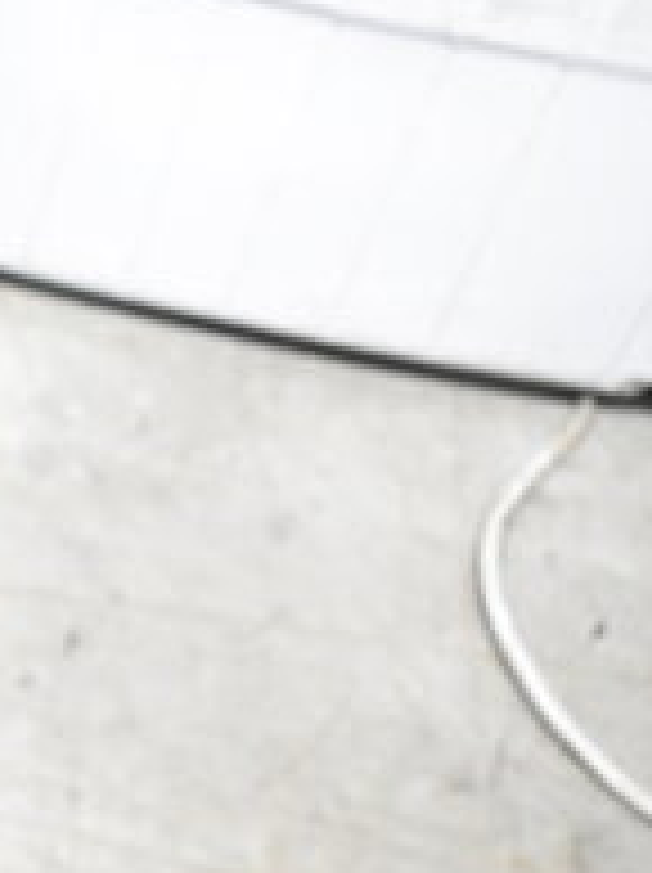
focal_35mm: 105
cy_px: 682
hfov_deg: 12.6
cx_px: -616
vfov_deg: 18.7
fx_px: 2631
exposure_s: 1/40
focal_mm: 23
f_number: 3.8
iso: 4000
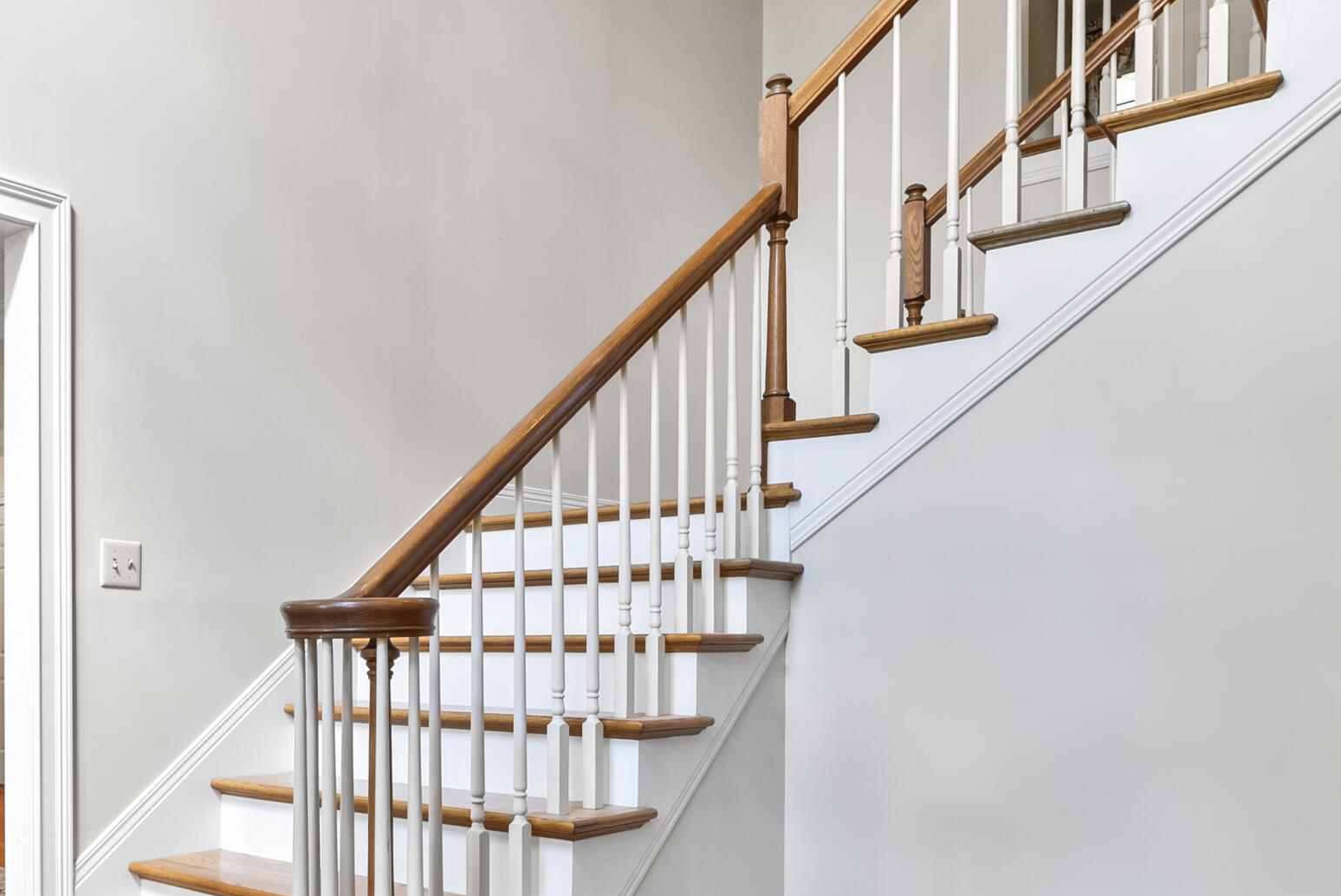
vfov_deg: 41.5
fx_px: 1155
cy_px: 631
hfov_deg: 57.6
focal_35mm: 31
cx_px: 358
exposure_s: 1.3
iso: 250
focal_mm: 16
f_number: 9
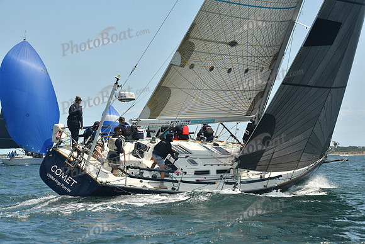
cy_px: 122
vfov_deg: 14.9
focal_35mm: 92
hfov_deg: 22.1
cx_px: 182
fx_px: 933
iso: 320
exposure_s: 1/640
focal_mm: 92
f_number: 8
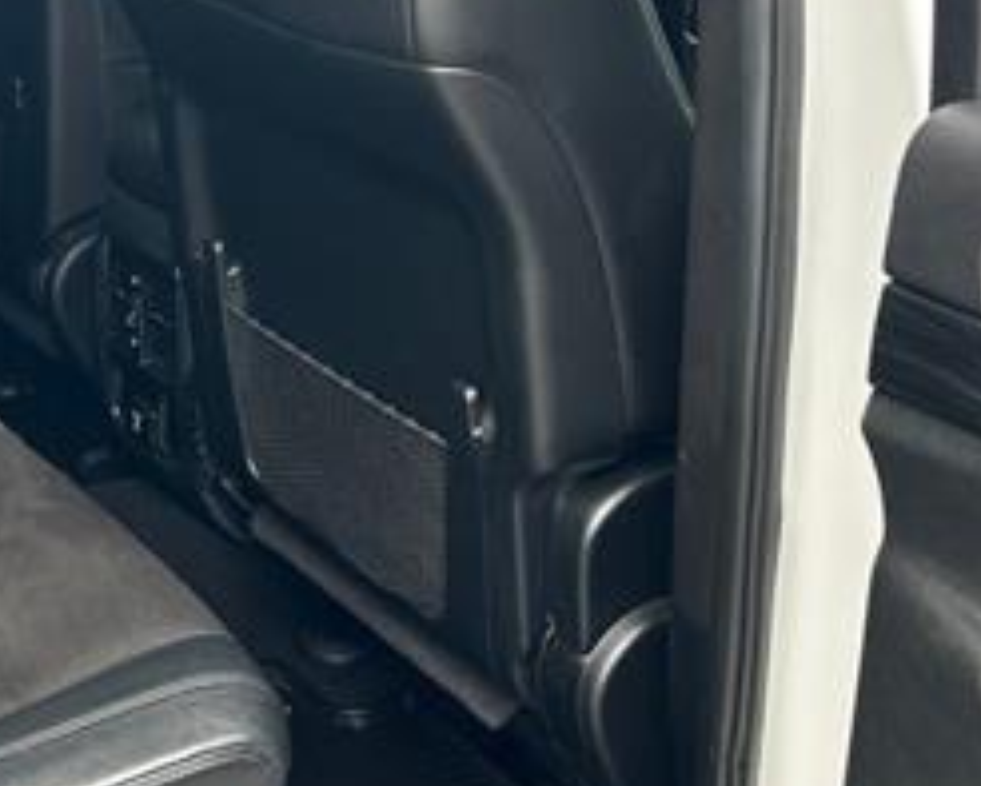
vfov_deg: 23.0
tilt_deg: -18.9
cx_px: 100
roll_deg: -0.4
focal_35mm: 66
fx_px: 1917
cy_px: 203
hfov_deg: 27.7
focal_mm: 5.7
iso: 64
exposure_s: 1/126
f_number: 1.5
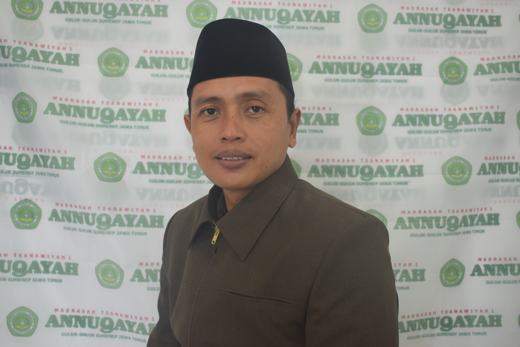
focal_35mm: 41
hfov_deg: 47.9
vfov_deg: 33.0
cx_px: 249
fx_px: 586
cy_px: 165
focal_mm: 25
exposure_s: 1/20
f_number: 4.5
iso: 900
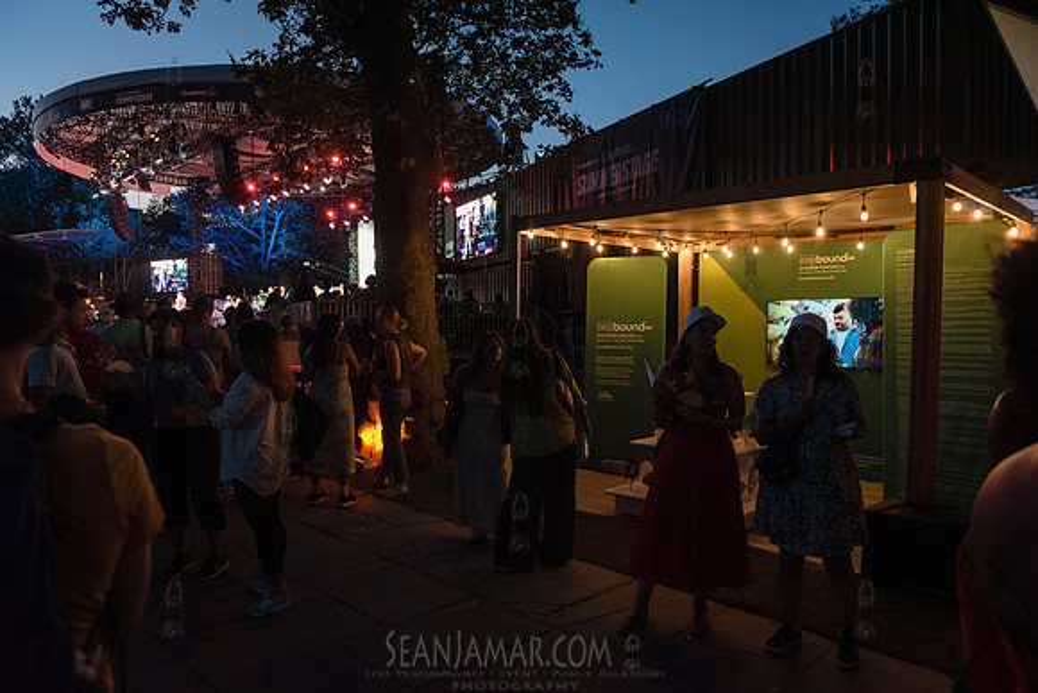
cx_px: 519
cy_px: 346
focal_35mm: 26
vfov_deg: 49.6
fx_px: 750
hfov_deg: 69.4
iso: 4000
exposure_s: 1/125
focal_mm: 26
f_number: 3.2
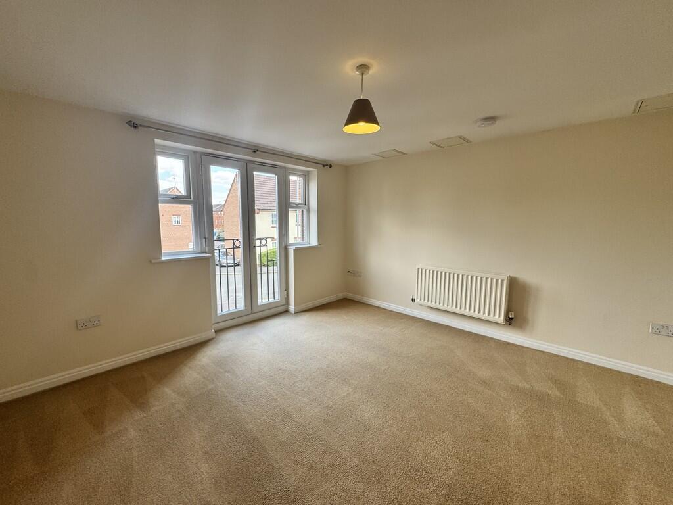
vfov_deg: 85.7
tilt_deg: -6.8
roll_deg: +0.1
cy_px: 252
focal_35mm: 14
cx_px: 336
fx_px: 272
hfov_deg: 102.1
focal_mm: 2.22
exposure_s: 1/99
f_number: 2.2
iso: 50
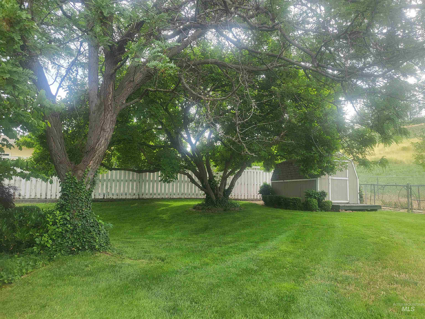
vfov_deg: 53.1
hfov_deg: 67.3
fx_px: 319
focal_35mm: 26
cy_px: 160
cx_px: 212
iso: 50
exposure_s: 1/397
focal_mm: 4.25
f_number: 1.8
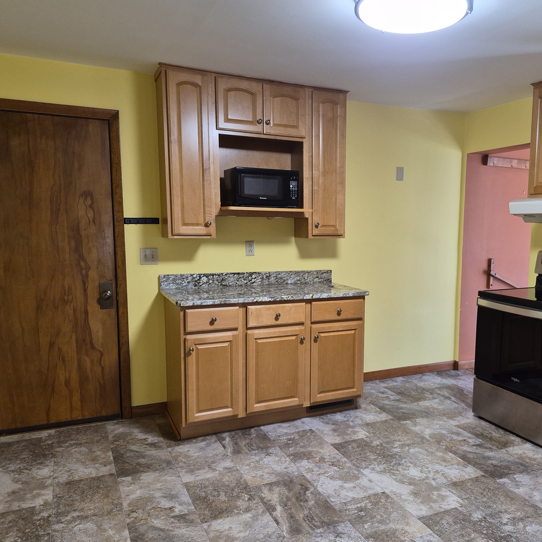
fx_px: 496
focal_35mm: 28
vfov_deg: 57.3
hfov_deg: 56.6
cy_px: 279
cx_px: 339
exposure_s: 1/120
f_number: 1.8
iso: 500
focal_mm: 5.4
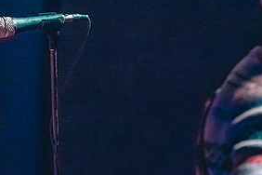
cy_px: 76
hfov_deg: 11.1
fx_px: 1354
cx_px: 101
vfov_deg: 7.4
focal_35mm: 186
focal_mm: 82
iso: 3200
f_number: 2.8
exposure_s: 1/100
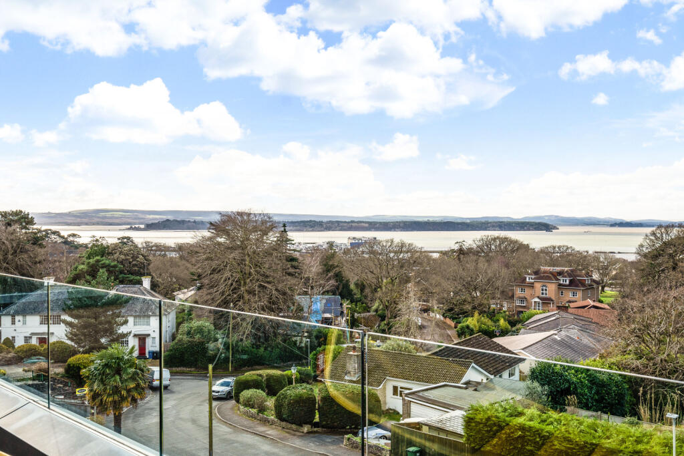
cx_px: 342
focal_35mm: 35
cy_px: 228
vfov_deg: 37.9
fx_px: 665
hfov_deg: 54.4
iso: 250
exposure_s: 1/250
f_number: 11
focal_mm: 35
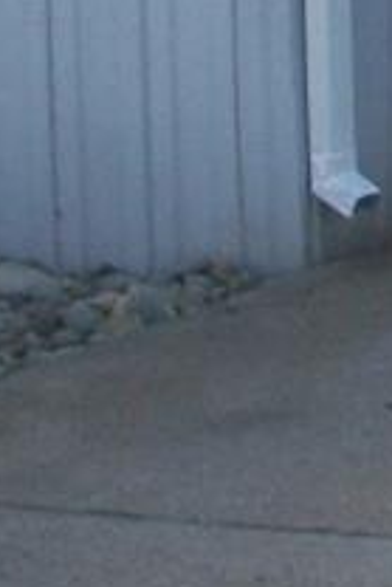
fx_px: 4272
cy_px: -564
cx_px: 874
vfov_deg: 7.6
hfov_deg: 5.1
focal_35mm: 262
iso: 80
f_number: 3.1
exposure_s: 1/500
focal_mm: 6.3
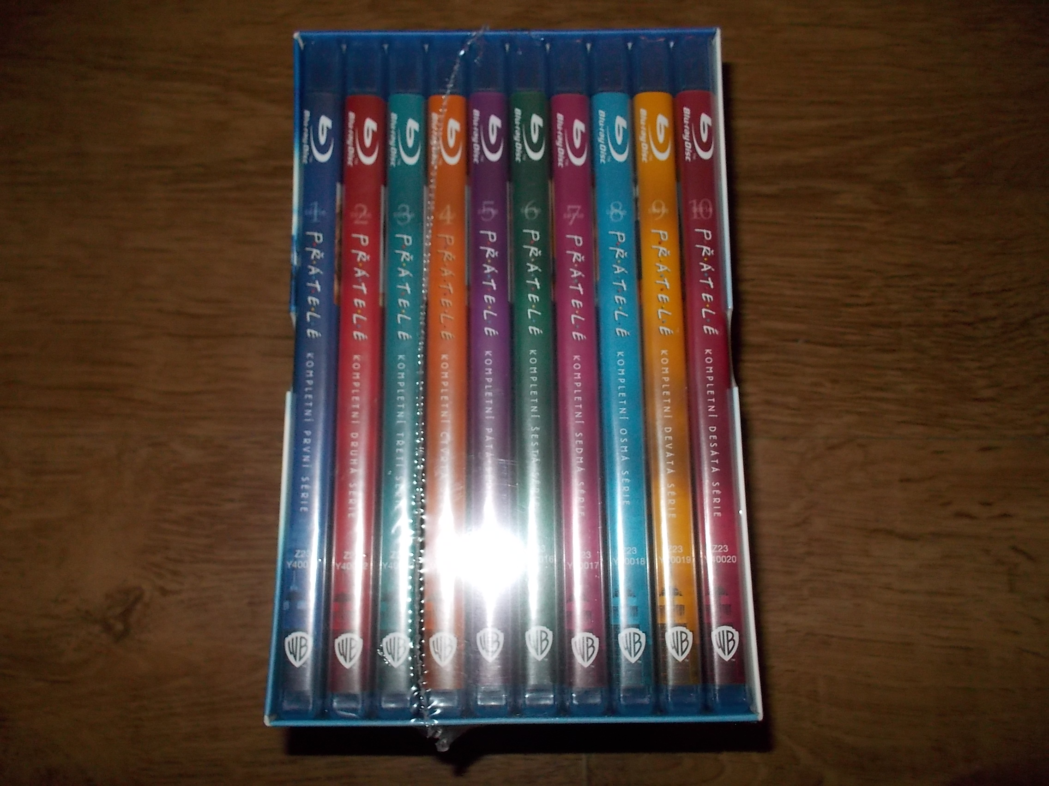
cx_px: 524
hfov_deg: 61.7
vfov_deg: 48.2
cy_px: 393
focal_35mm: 29
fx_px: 879
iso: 200
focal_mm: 4.1
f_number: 3.3
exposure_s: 1/30
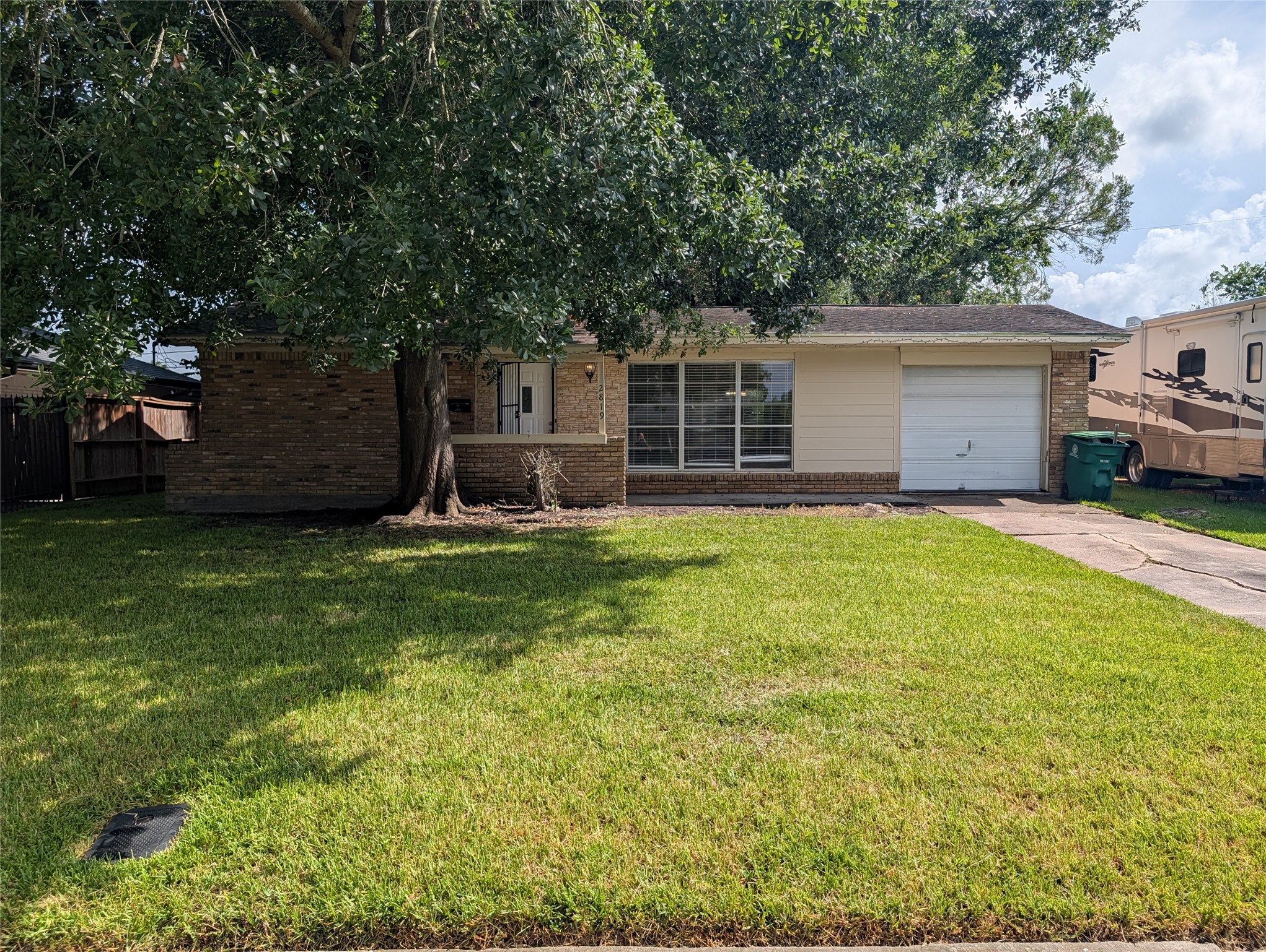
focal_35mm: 24
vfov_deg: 56.9
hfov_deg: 71.5
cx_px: 633
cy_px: 476
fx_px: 879
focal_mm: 6.9
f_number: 1.68
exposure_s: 1/1645
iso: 22
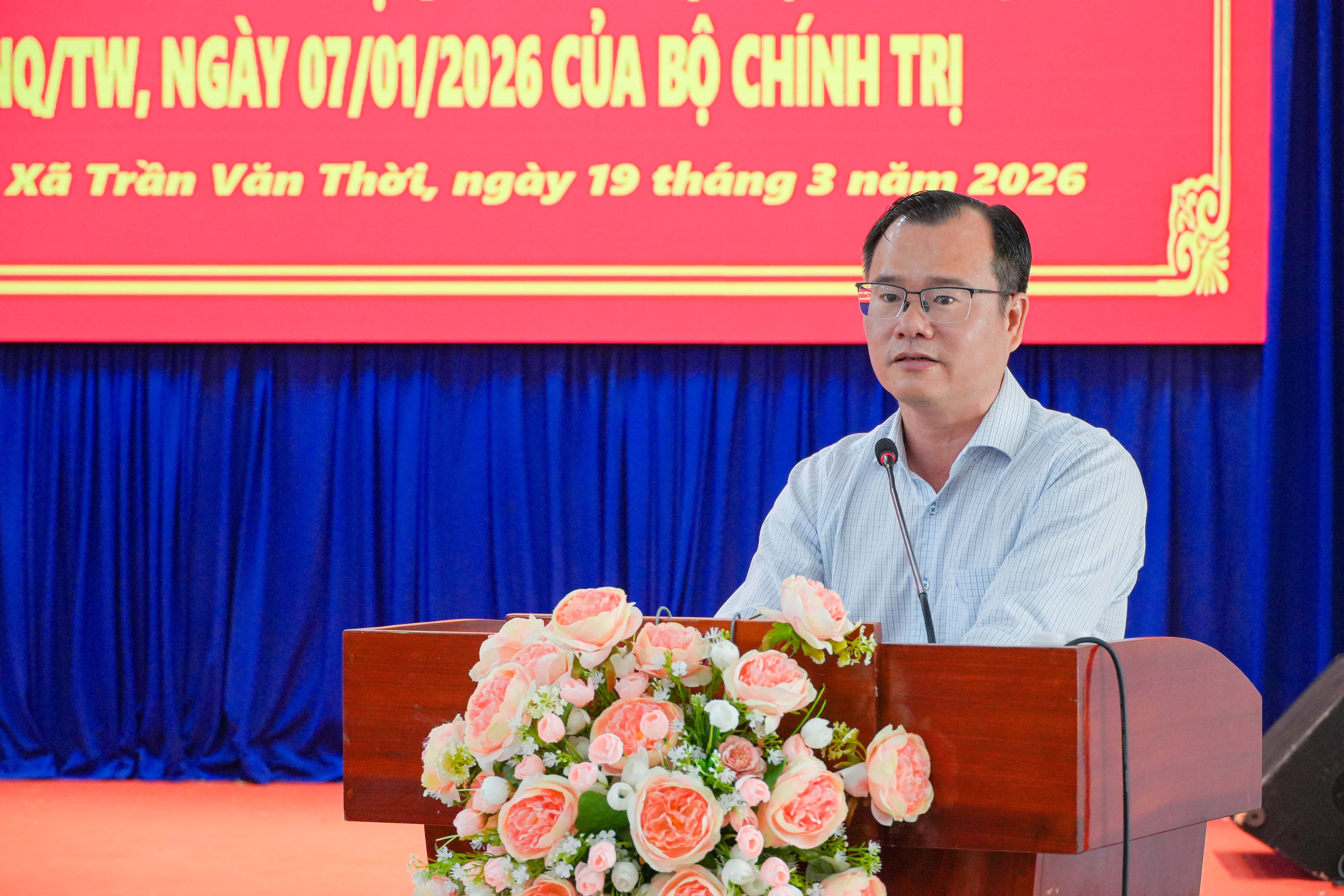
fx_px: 3920
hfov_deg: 19.5
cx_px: 672
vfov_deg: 13.0
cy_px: 448
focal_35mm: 105
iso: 1600
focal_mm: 70
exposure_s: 1/160
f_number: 5.6
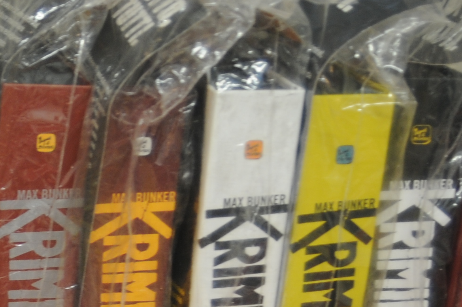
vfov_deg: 11.2
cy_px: 322
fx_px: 1551
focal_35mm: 121
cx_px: -158
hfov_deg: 16.0
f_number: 2.8
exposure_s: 1/20
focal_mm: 22
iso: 200
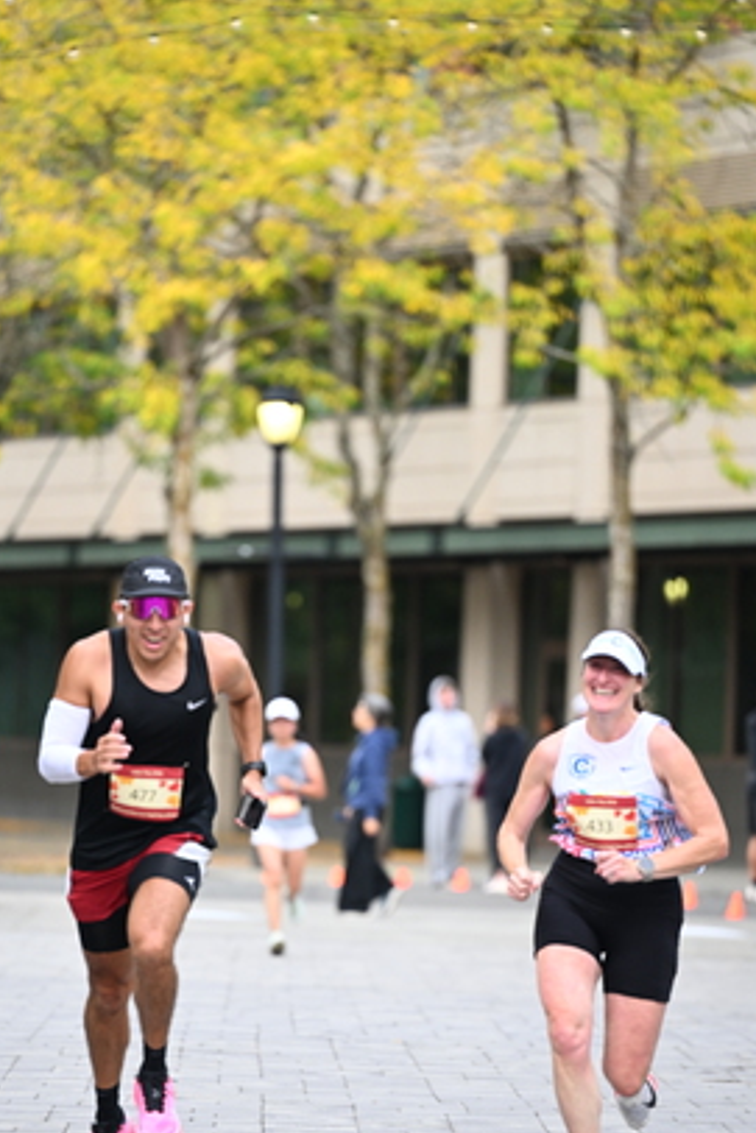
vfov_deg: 7.6
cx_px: 322
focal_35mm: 271
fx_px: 8529
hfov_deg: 5.1
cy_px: 695
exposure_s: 1/1600
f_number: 2.8
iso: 1000
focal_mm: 200
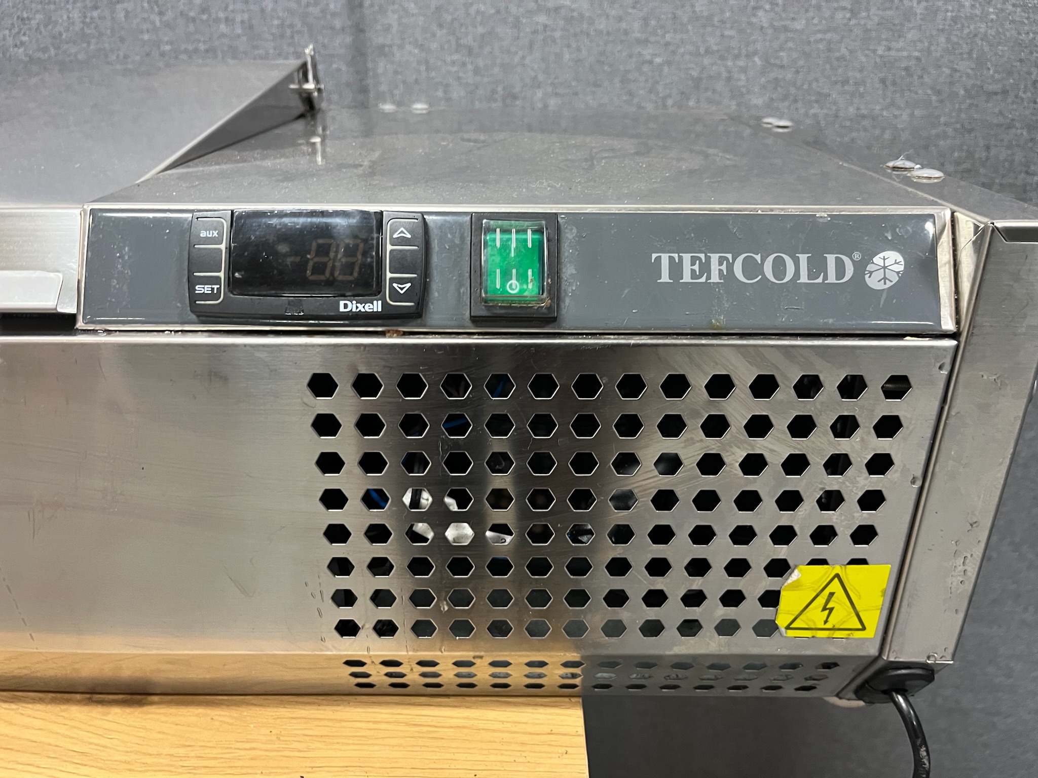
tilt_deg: -24.0
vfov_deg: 53.1
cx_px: 519
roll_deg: -1.2
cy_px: 389
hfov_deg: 67.3
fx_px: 780
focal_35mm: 26
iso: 320
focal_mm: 5.1
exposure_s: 1/50
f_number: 1.6
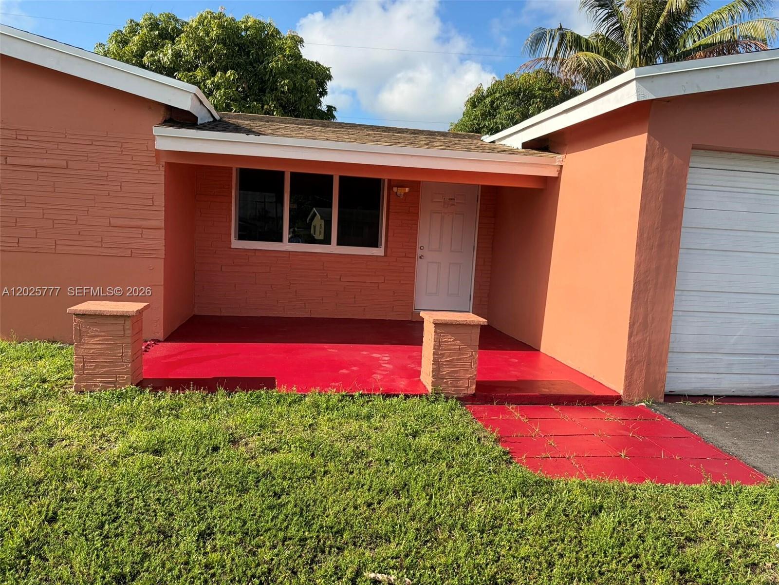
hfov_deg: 67.3
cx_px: 390
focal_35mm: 26
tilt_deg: -5.9
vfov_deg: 53.1
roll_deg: -2.9
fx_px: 585
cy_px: 292
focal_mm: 5.96
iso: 50
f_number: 1.6
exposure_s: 1/1953
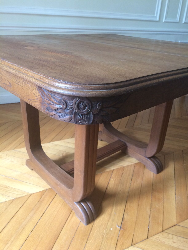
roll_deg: -2.5
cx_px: 94
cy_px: 125
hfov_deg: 48.2
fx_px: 210
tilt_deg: -27.9
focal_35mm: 29
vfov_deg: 61.7
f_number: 2.2
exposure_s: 1/33
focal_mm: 4.15
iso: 160
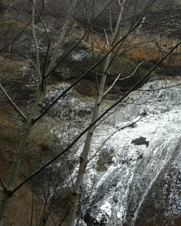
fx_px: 375
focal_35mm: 56
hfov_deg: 27.0
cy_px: 95
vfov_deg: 33.5
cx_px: 115
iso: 80
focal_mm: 3.85
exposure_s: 1/138
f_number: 2.8
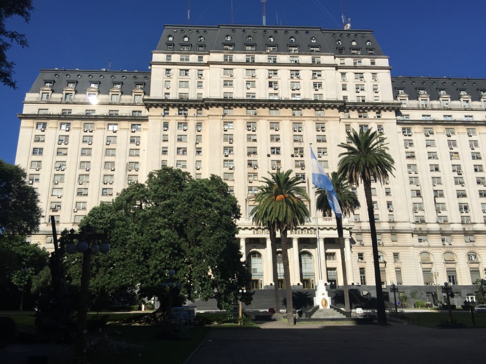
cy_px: 182
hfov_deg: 61.7
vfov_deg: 48.2
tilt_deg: +17.5
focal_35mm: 29
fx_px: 407
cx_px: 243
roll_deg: -0.5
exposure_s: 1/3968
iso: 32
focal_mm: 4.15
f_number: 2.2
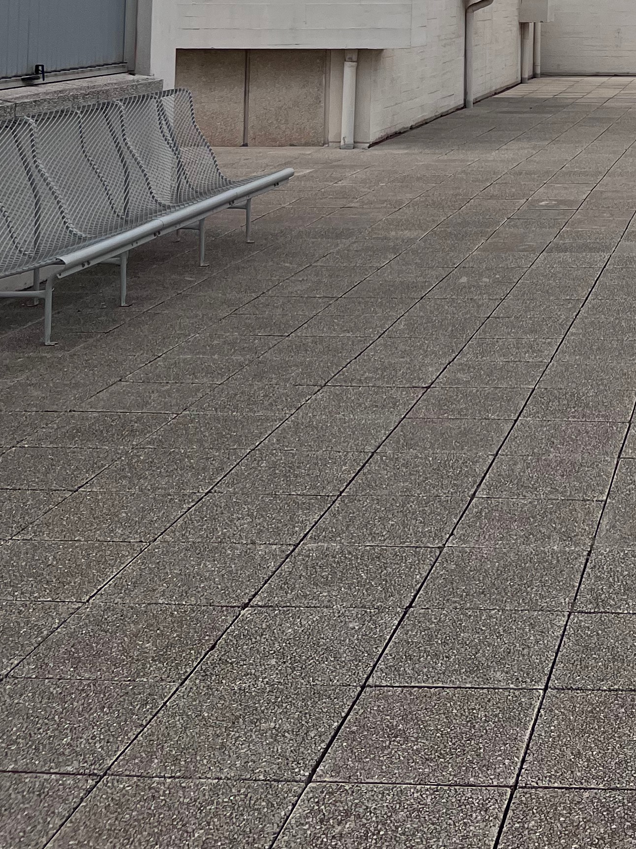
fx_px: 1495
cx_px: 714
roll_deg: -0.9
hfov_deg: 22.5
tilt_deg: +5.4
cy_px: -111
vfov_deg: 28.4
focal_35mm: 61
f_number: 1.5
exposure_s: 1/10309
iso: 50
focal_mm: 5.7
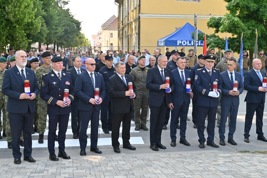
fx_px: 356
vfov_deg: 28.1
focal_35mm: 48
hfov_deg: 41.1
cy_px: 89
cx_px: 134
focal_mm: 48
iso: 200
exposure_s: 1/250
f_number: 5
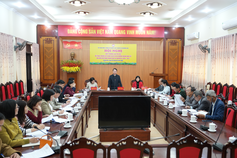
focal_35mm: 33
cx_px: 118
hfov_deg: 57.2
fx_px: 217
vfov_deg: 40.0
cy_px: 79
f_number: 2.8
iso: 1000
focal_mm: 33
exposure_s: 1/80
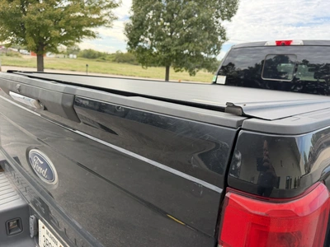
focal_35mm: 24
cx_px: 165
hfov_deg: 71.6
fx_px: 229
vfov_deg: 56.8
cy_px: 124
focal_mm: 6.76
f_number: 1.78
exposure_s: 1/702
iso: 100
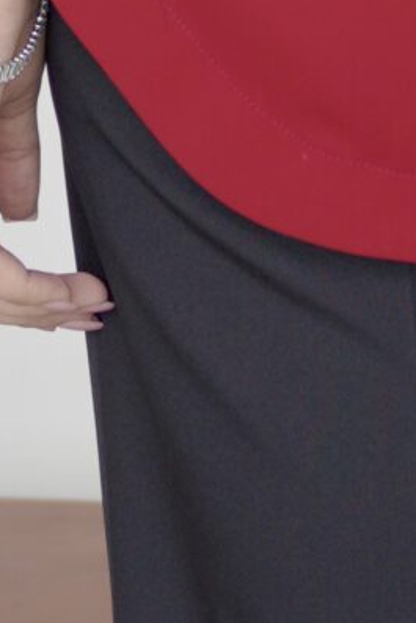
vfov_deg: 5.8
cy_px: -1364
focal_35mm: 329
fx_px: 5697
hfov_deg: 4.2
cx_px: 548
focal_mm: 34.5
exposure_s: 1/160
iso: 125
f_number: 2.8
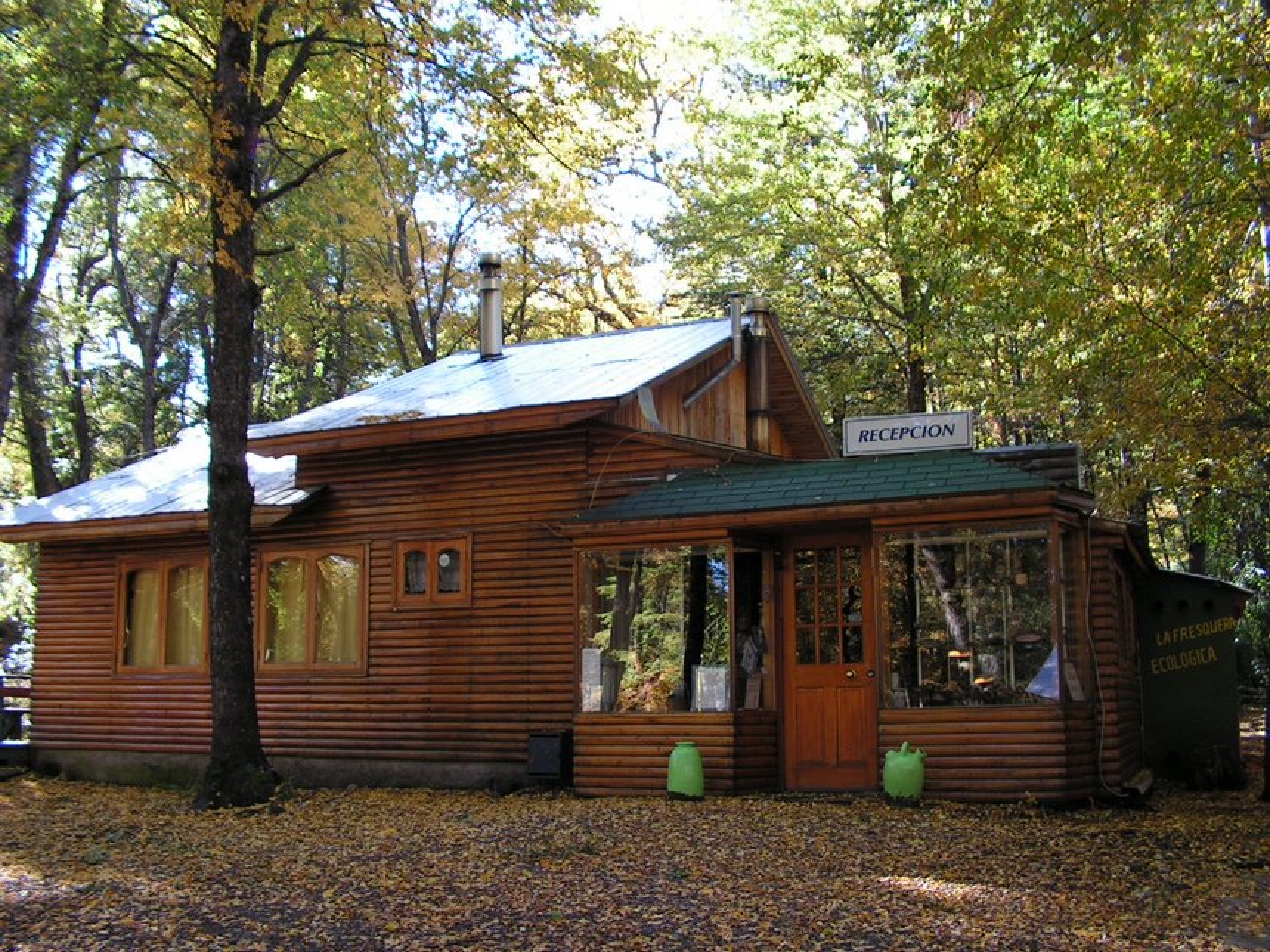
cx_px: 635
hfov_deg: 51.4
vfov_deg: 39.7
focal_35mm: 36
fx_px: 1321
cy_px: 476
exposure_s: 1/50
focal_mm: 6
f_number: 3.2
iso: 64
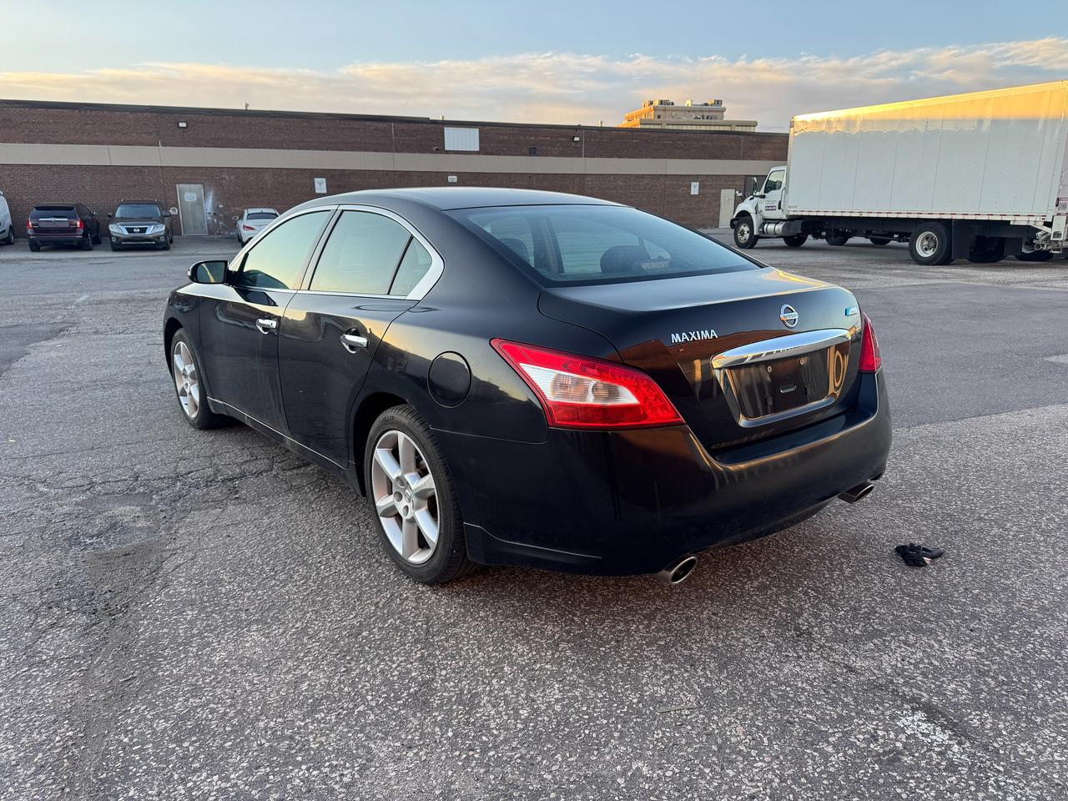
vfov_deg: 56.8
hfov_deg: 71.6
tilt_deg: -13.8
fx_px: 740
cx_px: 534
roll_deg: +1.1
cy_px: 400
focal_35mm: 24
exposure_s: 1/267
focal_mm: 6.76
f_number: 1.78
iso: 80
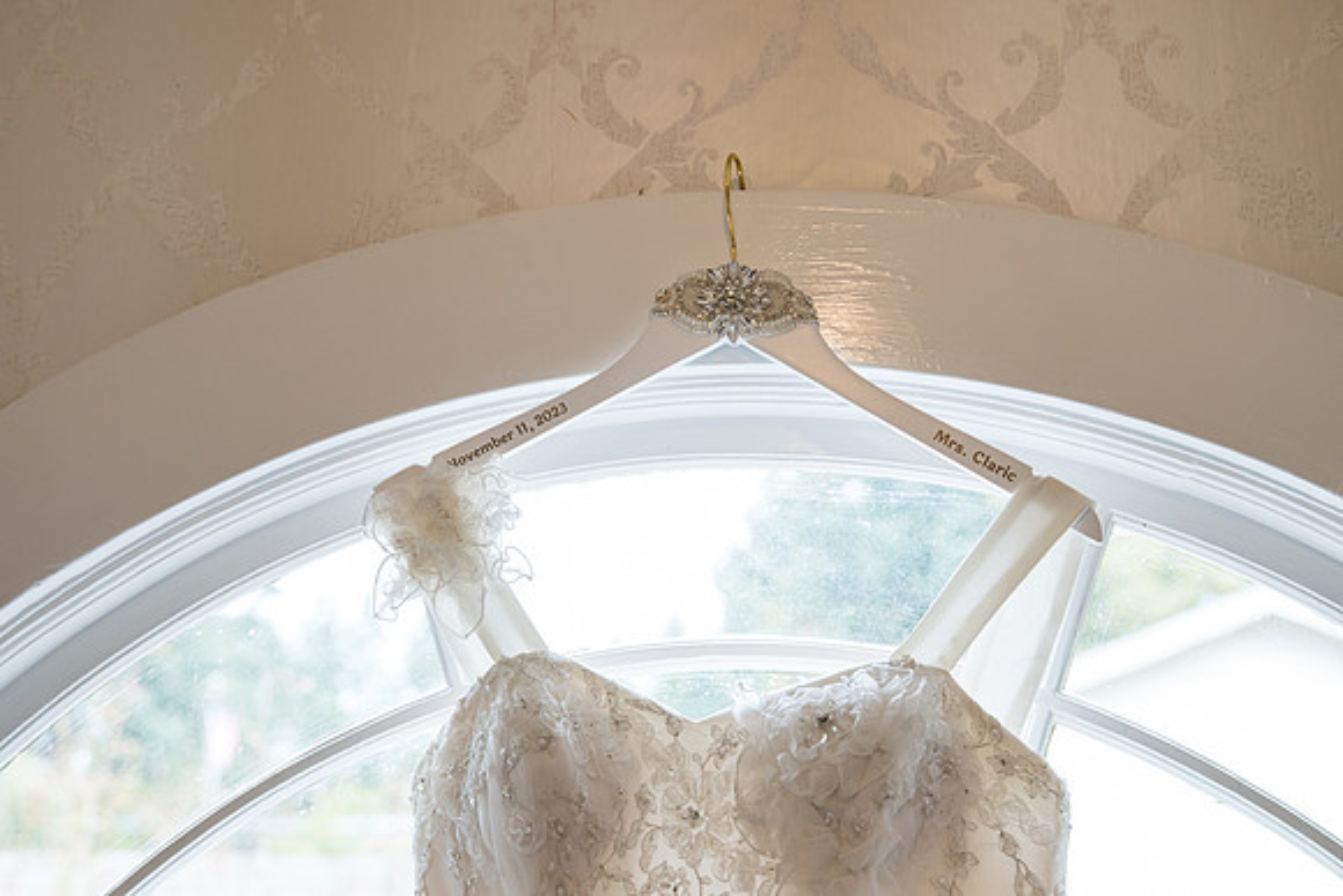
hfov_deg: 39.6
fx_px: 1866
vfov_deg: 27.0
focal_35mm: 50
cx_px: 672
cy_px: 448
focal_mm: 50
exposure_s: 1/320
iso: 1250
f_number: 4
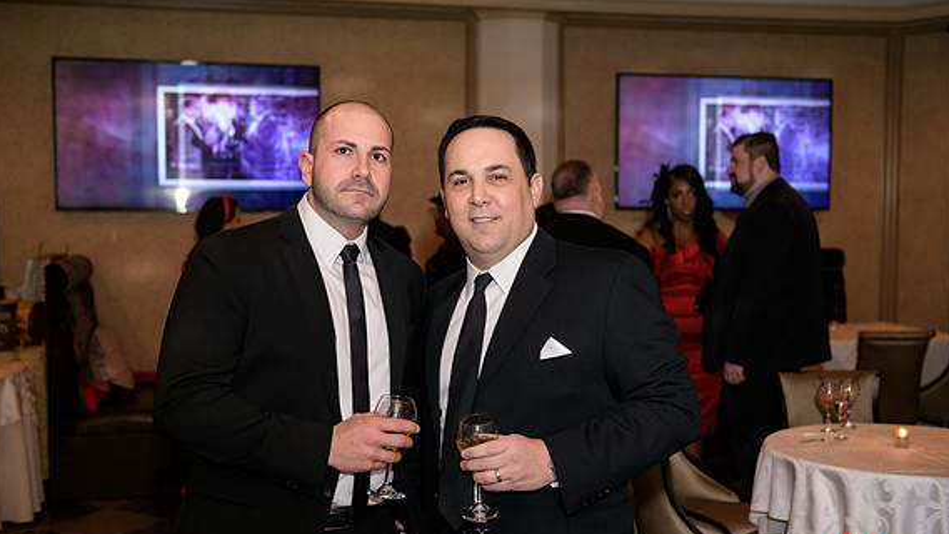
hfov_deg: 43.7
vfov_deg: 25.4
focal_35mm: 47
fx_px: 1183
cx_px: 477
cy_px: 295
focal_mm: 44
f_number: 3.2
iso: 1600
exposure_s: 1/125
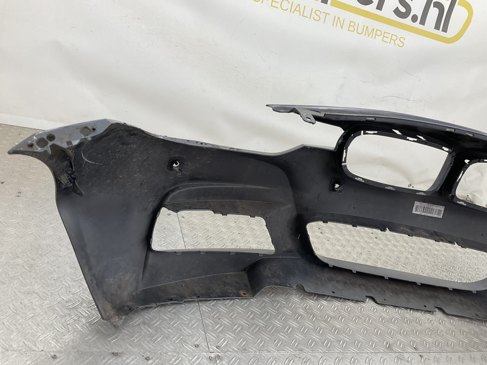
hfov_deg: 61.7
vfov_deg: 48.2
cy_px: 182
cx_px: 244
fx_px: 408
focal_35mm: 29
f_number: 1.8
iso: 25
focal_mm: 3
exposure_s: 1/100
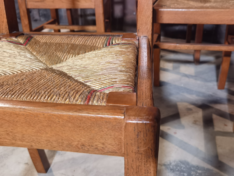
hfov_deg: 46.8
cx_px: 117
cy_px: 88
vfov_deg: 36.0
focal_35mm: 40
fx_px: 270
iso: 400
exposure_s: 1/33.3
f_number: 1.9
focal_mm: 6.71
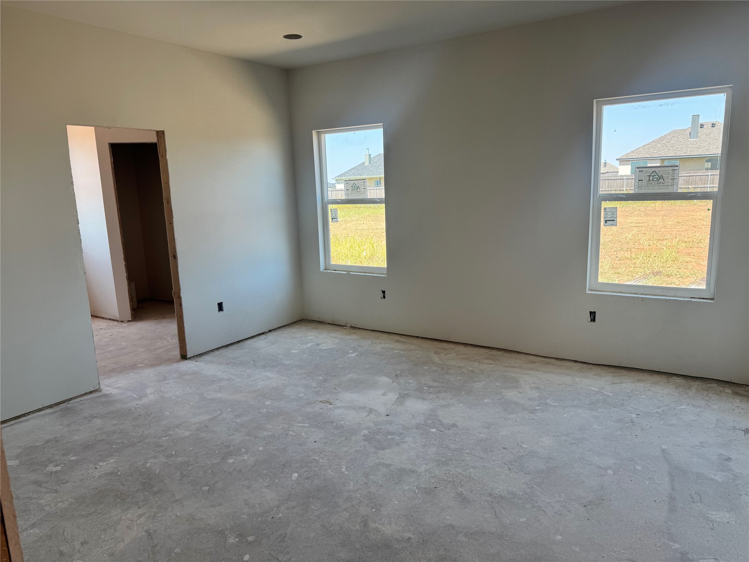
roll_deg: +2.1
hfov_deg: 71.6
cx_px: 374
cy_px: 281
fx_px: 519
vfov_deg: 56.8
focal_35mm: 24
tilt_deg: -10.4
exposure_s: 1/169
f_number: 1.78
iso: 80
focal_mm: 6.76
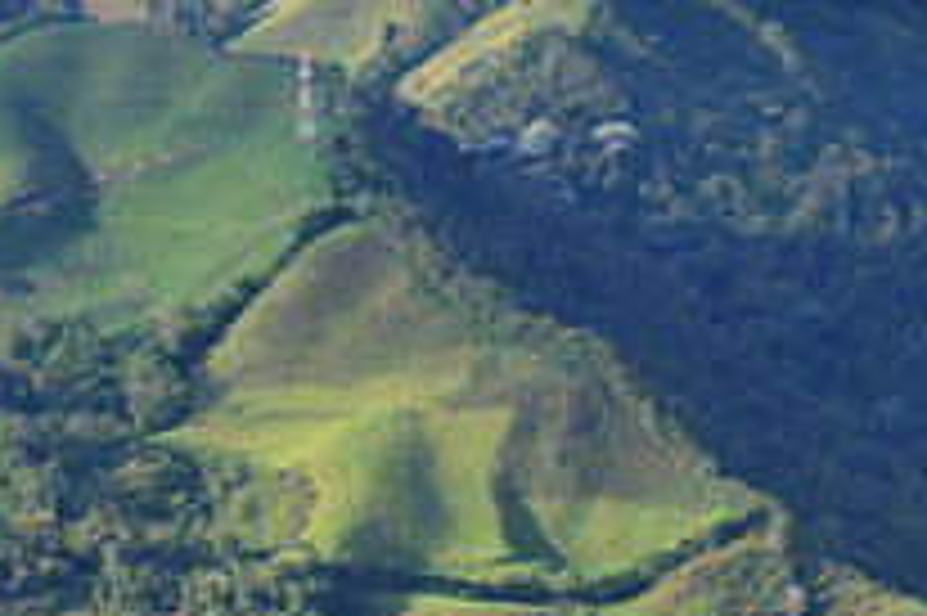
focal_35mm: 245
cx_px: -45
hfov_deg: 8.4
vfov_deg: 5.6
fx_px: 6304
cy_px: 504
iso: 200
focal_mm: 70
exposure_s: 1/640
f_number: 5
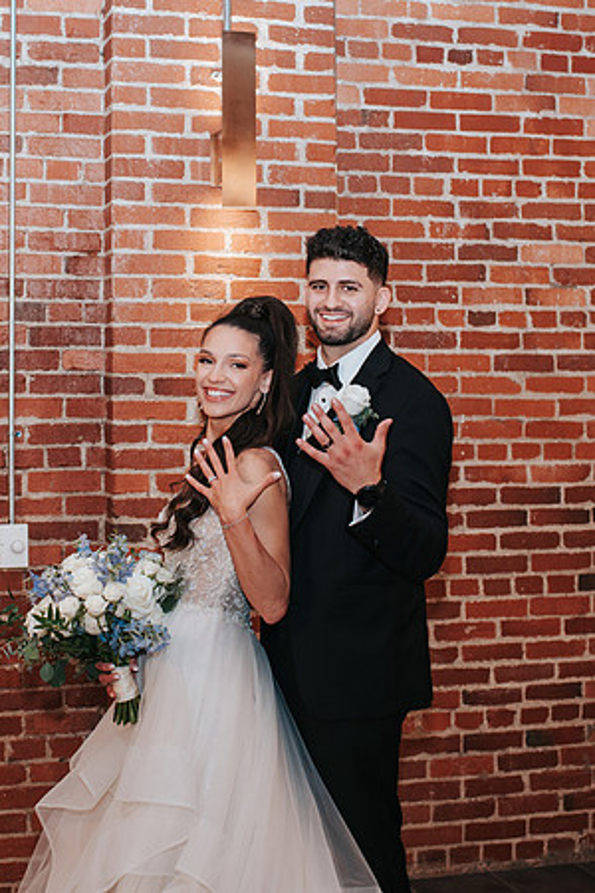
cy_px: 373
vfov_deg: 32.4
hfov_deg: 21.9
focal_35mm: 62
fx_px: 1534
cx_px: 229
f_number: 2.8
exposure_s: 1/125
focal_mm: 35
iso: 800
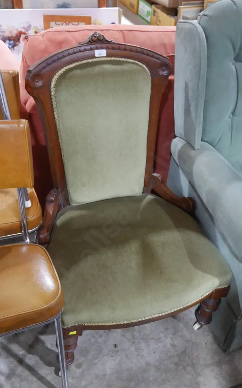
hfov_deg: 31.2
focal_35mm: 41
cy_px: 196
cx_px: 135
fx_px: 433
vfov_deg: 48.2
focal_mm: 19
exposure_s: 1/60
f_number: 4.1
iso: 2000
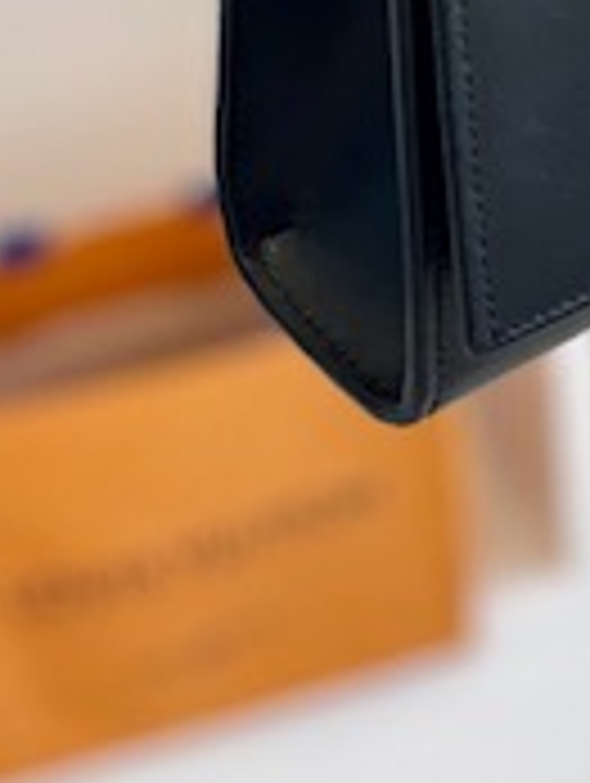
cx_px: 937
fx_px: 4330
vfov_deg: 9.9
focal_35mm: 191
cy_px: -486
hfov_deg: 7.6
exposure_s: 1/100
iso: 125
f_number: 2
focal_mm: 6
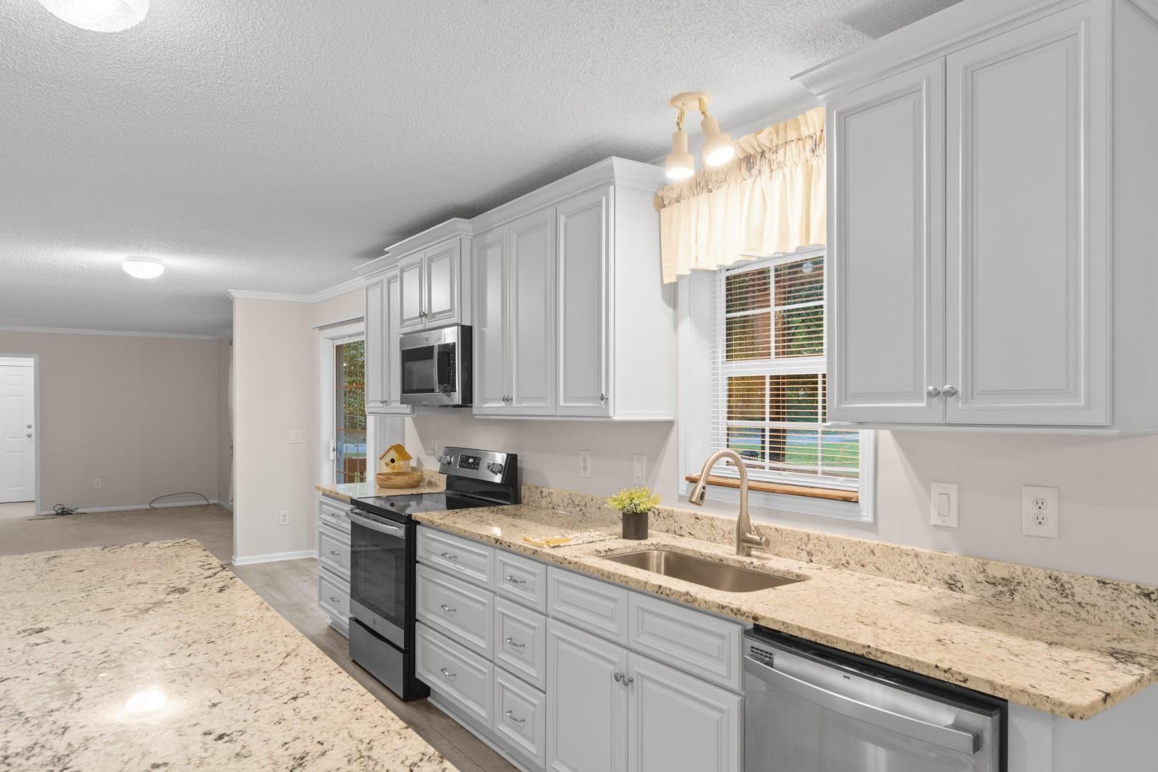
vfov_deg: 57.2
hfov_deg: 78.6
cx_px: 579
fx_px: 708
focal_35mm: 22
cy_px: 386
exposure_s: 1
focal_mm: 15
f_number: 5
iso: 100
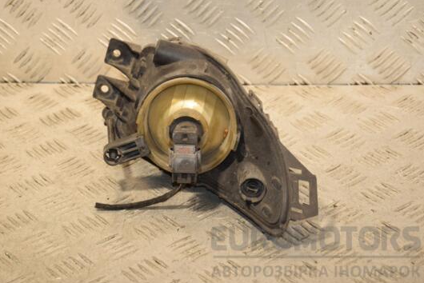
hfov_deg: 18.2
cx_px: 196
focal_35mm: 112
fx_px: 1320
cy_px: 132
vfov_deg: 12.2
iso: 800
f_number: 6.3
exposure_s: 1/200
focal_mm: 66
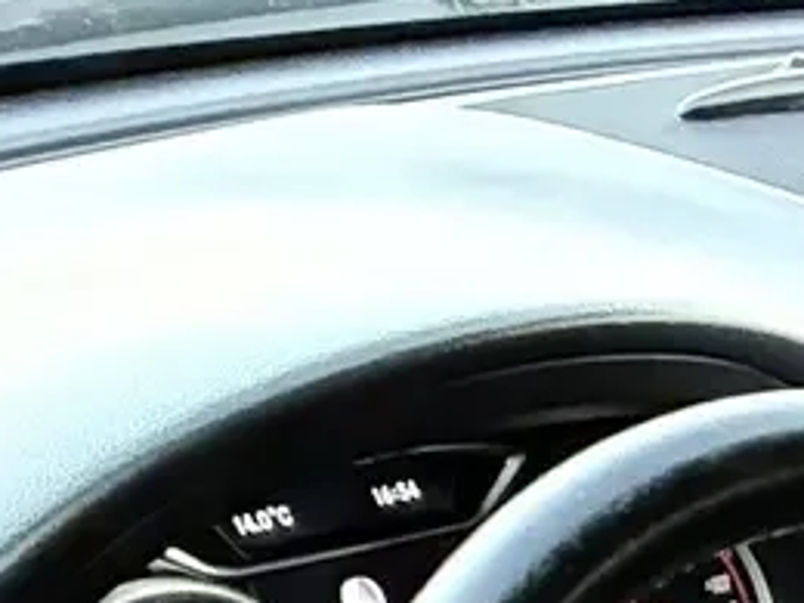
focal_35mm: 86
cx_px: 1577
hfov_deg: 17.1
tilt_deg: -51.8
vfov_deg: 11.2
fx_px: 1997
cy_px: 1775
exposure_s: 1/60
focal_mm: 2.22
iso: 1250
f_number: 2.2
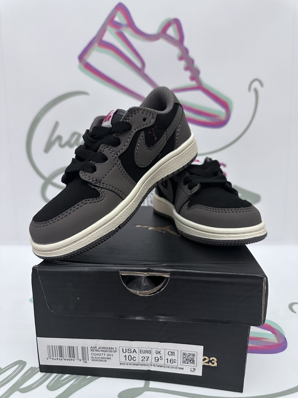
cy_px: 199
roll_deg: -0.9
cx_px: 149
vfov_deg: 71.6
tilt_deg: -9.9
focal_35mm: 24
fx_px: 275
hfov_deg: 56.8
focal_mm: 6.86
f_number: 1.78
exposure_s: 1/50
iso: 640
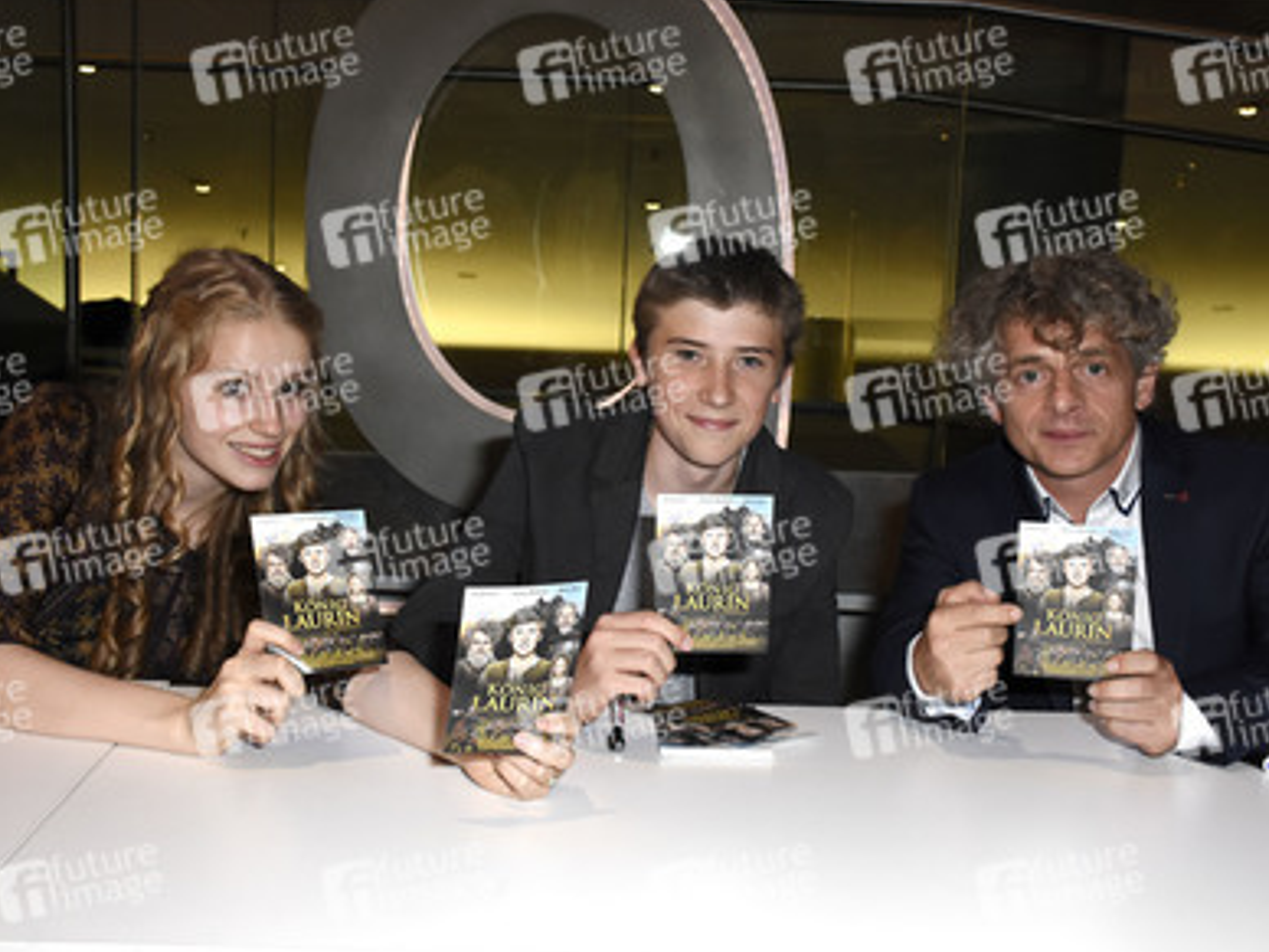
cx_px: 646
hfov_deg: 48.3
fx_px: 1414
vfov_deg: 37.2
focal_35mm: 39
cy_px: 474
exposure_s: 1/125
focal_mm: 23
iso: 1600
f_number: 5.6
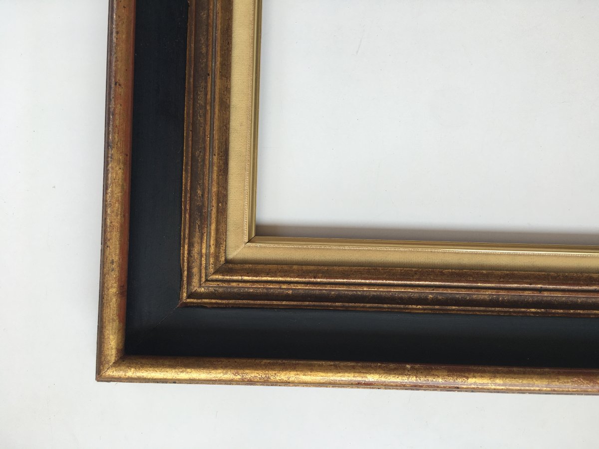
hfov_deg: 61.7
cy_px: 224
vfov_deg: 48.2
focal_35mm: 29
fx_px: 502
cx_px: 300
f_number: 2.2
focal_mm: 4.15
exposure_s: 1/100
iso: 25
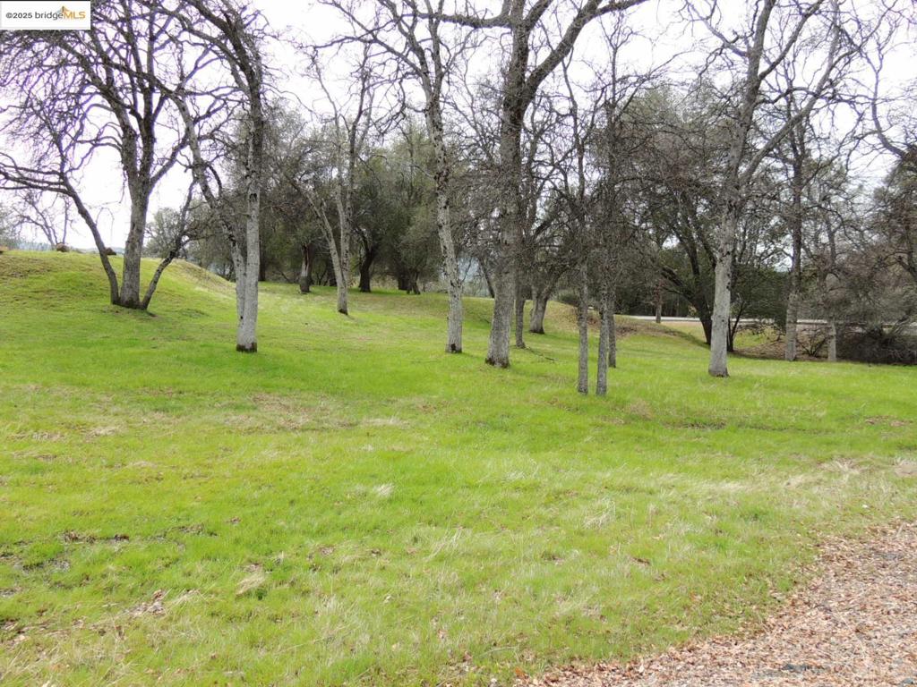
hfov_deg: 60.0
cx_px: 458
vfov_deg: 46.8
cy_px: 344
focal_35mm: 30
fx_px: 795
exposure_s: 1/400
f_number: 3.1
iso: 100
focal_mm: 5.3
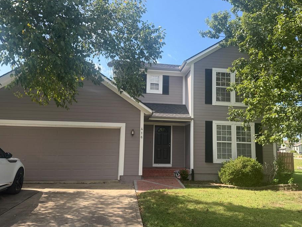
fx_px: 236
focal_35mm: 27
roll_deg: -0.5
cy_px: 118
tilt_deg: +7.0
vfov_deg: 51.4
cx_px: 165
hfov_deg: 65.2
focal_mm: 6.76
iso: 80
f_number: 1.78
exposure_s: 1/1314
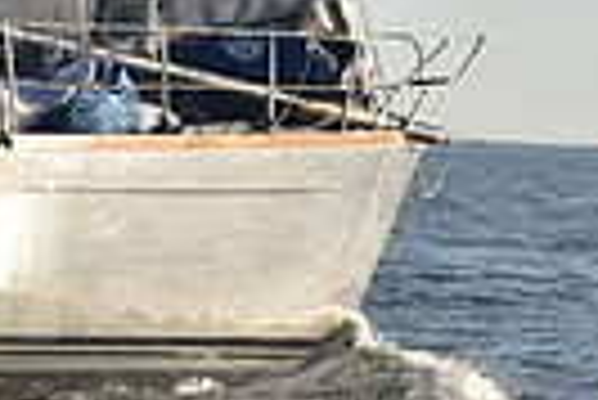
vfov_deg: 3.2
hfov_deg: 4.8
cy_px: -191
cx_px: -261
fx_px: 7101
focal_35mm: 427
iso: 250
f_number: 5
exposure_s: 1/800
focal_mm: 98
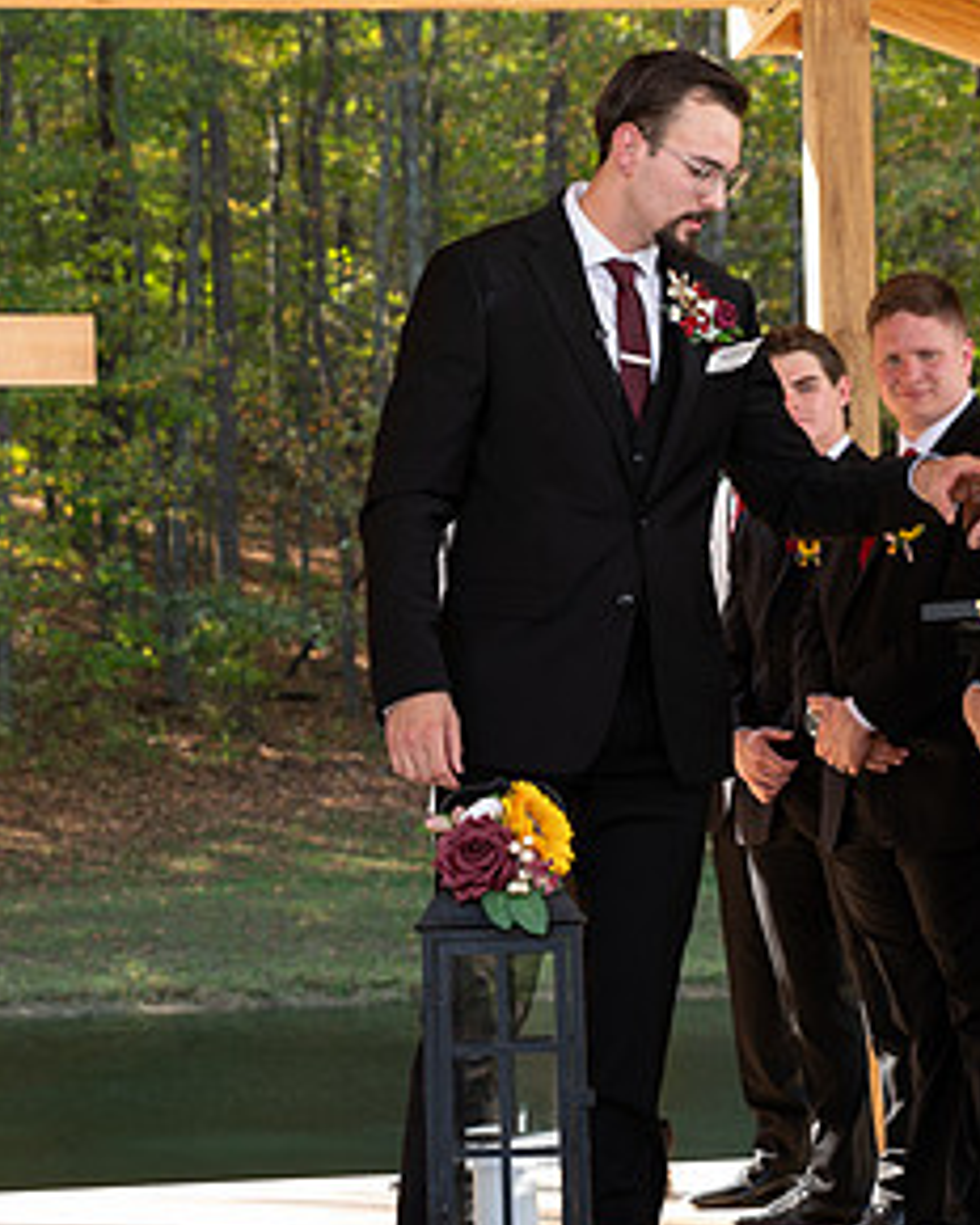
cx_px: 570
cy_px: 720
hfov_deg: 15.2
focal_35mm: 101
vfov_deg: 19.0
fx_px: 3662
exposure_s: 1/200
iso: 320
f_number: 4.5
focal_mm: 52
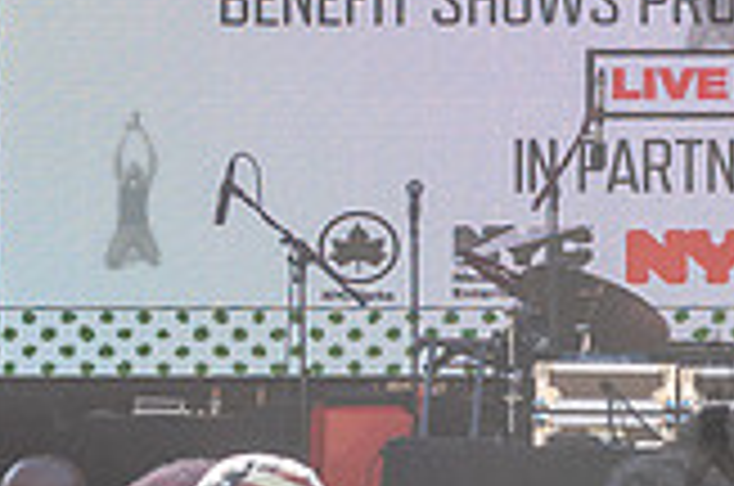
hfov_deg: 6.4
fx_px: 6512
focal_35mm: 320
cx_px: 711
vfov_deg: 4.3
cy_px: -29
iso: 500
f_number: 5.6
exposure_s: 1/1600
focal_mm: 86
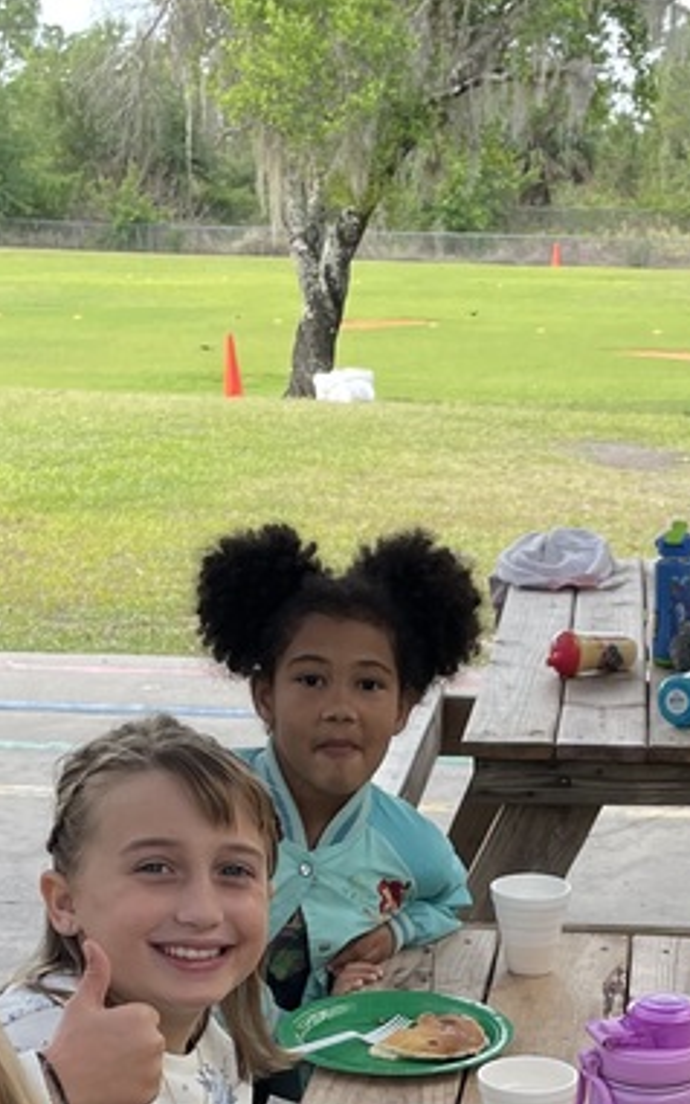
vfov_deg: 26.1
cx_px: 548
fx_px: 2227
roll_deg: -0.6
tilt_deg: -22.4
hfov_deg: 17.5
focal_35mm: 74
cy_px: 1153
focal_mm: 4.2
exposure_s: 1/161
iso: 32
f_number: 1.6
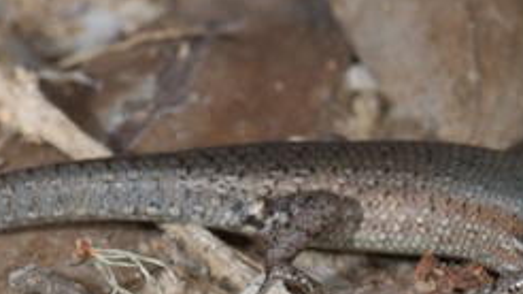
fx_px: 4644
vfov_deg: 3.6
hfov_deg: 6.4
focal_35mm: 335
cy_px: 331
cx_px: 266
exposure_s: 1/125
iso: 100
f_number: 16
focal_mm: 105
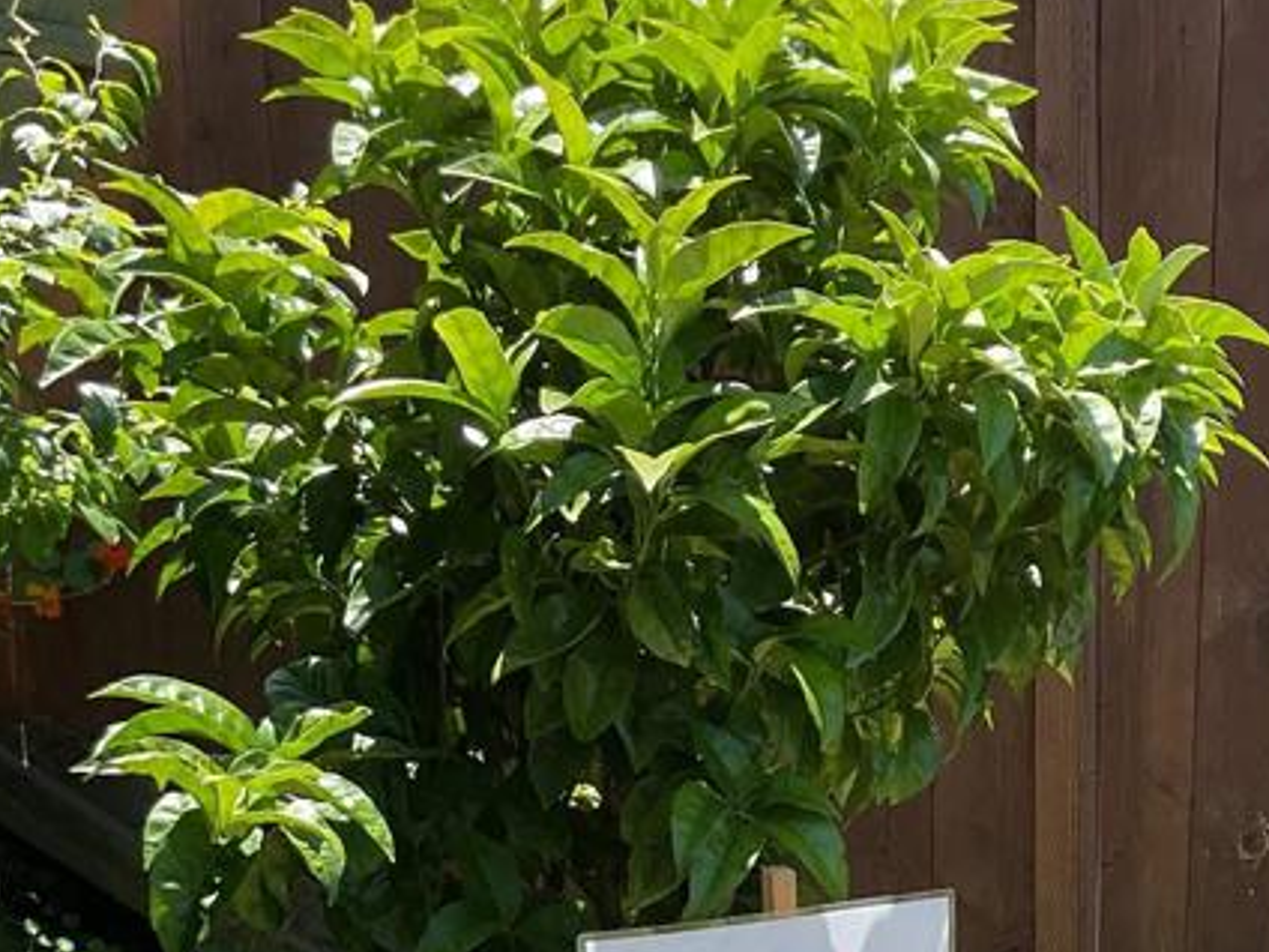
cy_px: 979
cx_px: 970
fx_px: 2566
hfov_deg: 27.4
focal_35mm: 70
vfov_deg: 20.3
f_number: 1.8
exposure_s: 1/355
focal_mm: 3
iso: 16
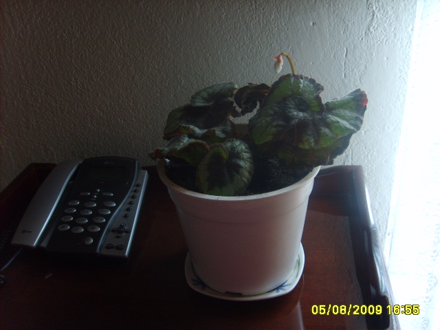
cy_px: 165
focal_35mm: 35
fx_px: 445
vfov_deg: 40.7
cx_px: 220
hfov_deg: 52.6
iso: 56
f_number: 2.8
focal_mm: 5.8
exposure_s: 1/30
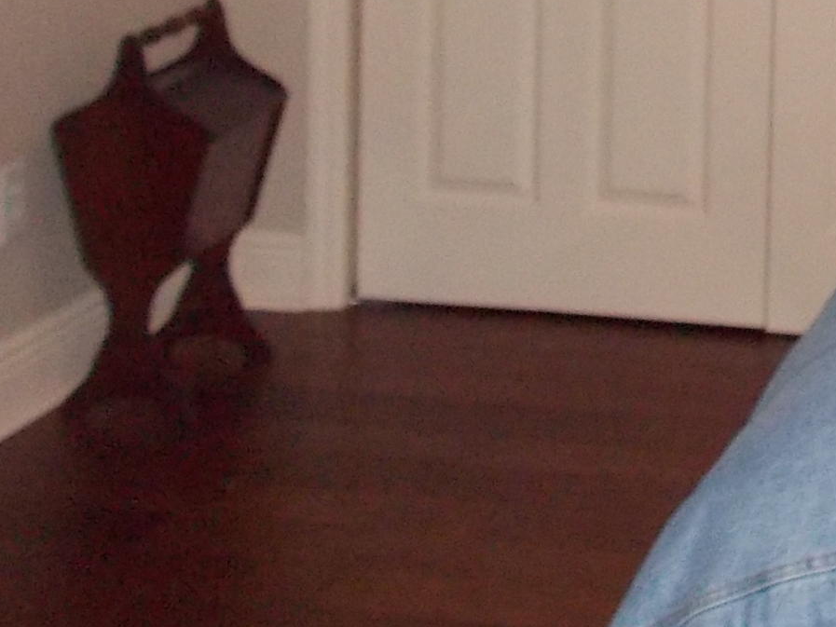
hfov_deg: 19.0
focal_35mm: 97
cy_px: -225
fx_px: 2343
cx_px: 1040
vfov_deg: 14.5
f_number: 3.3
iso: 250
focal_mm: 4.1
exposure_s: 1/25
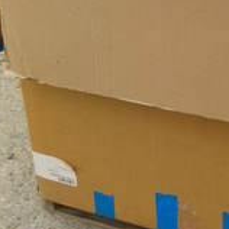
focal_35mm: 67
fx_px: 501
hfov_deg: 25.3
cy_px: 28
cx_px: 184
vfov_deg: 25.0
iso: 125
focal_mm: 4.1
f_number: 3.3
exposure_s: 1/320
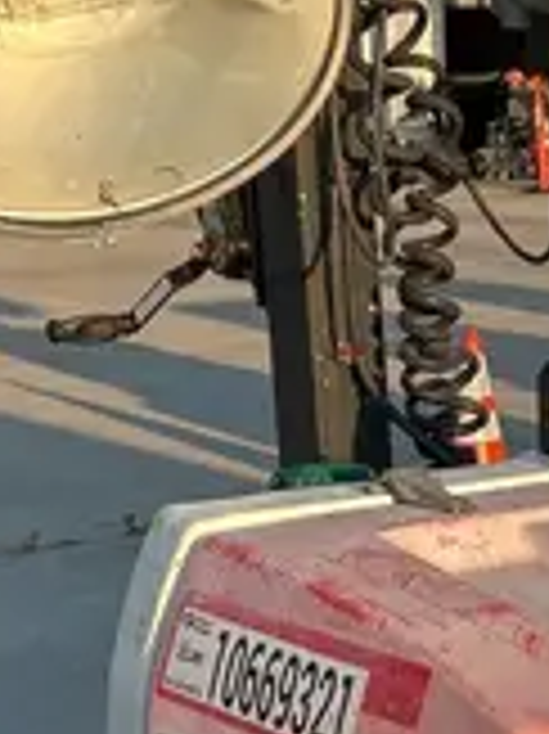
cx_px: 598
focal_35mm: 117
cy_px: 583
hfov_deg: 12.4
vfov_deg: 16.7
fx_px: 2477
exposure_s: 1/2045
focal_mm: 5.7
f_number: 1.5
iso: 50
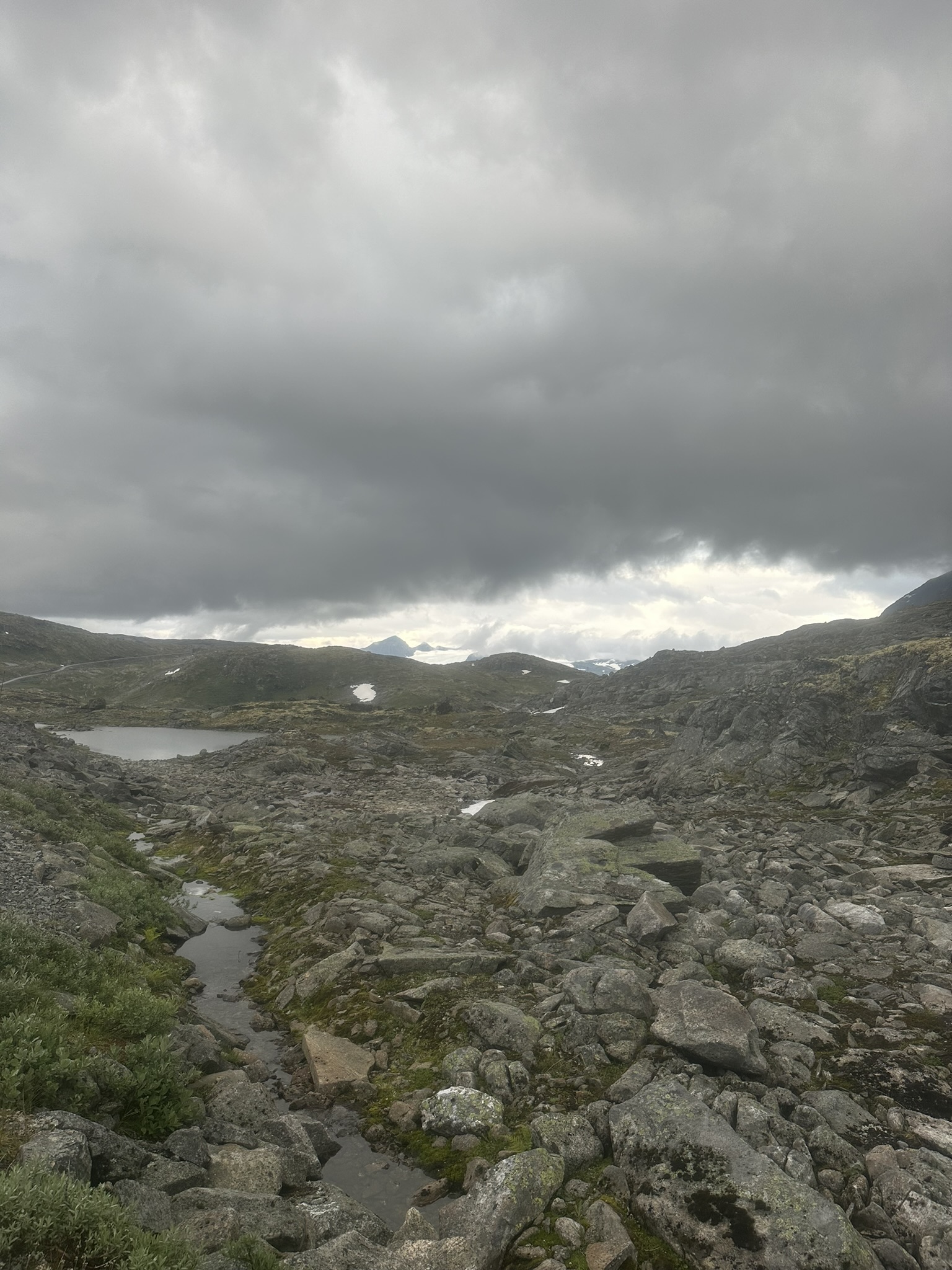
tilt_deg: +4.3
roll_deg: -2.3
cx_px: 476
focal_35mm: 24
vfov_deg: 71.6
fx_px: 880
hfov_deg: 56.8
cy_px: 635
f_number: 1.78
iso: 80
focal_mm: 6.86
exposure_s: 1/663
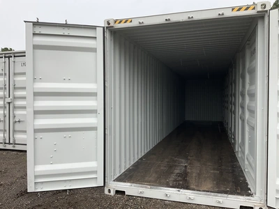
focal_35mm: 29
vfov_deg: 48.2
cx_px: 140
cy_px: 104
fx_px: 234
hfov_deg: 61.7
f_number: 1.8
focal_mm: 3
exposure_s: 1/147
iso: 20
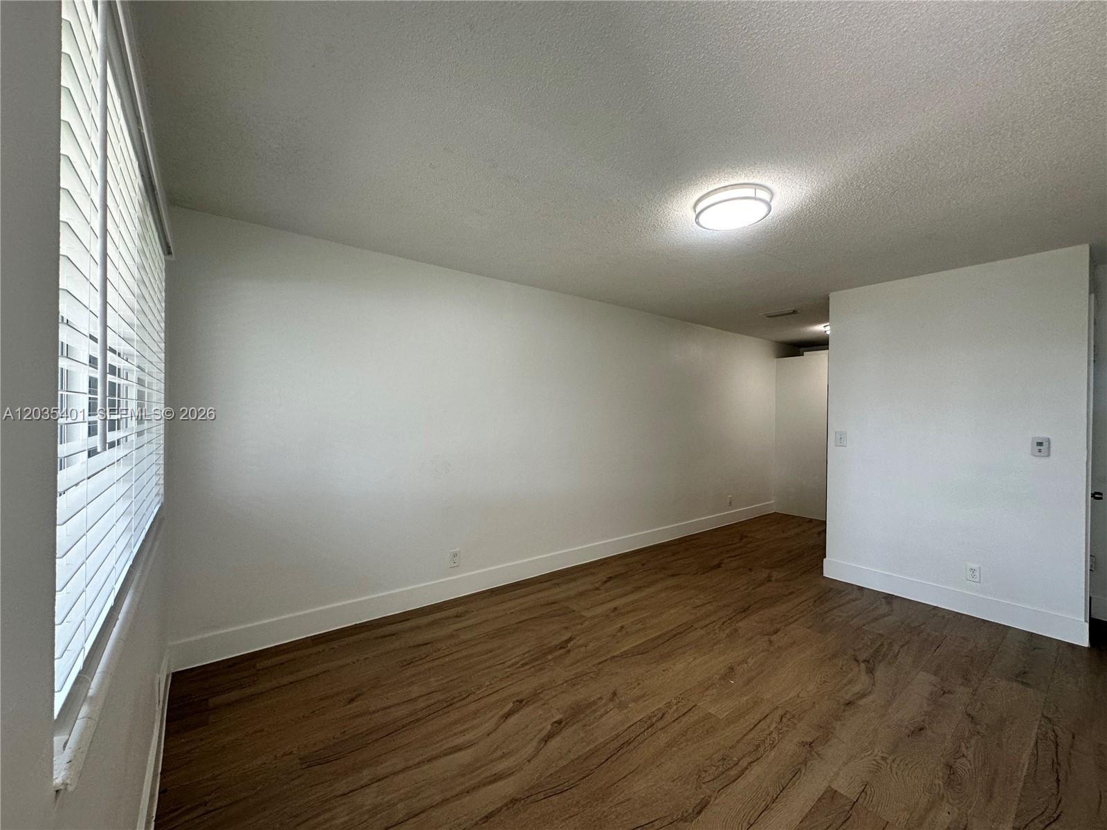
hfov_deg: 102.1
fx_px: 448
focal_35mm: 14
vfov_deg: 85.7
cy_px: 415
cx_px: 554
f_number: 2.2
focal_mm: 2.22
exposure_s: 1/120
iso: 125
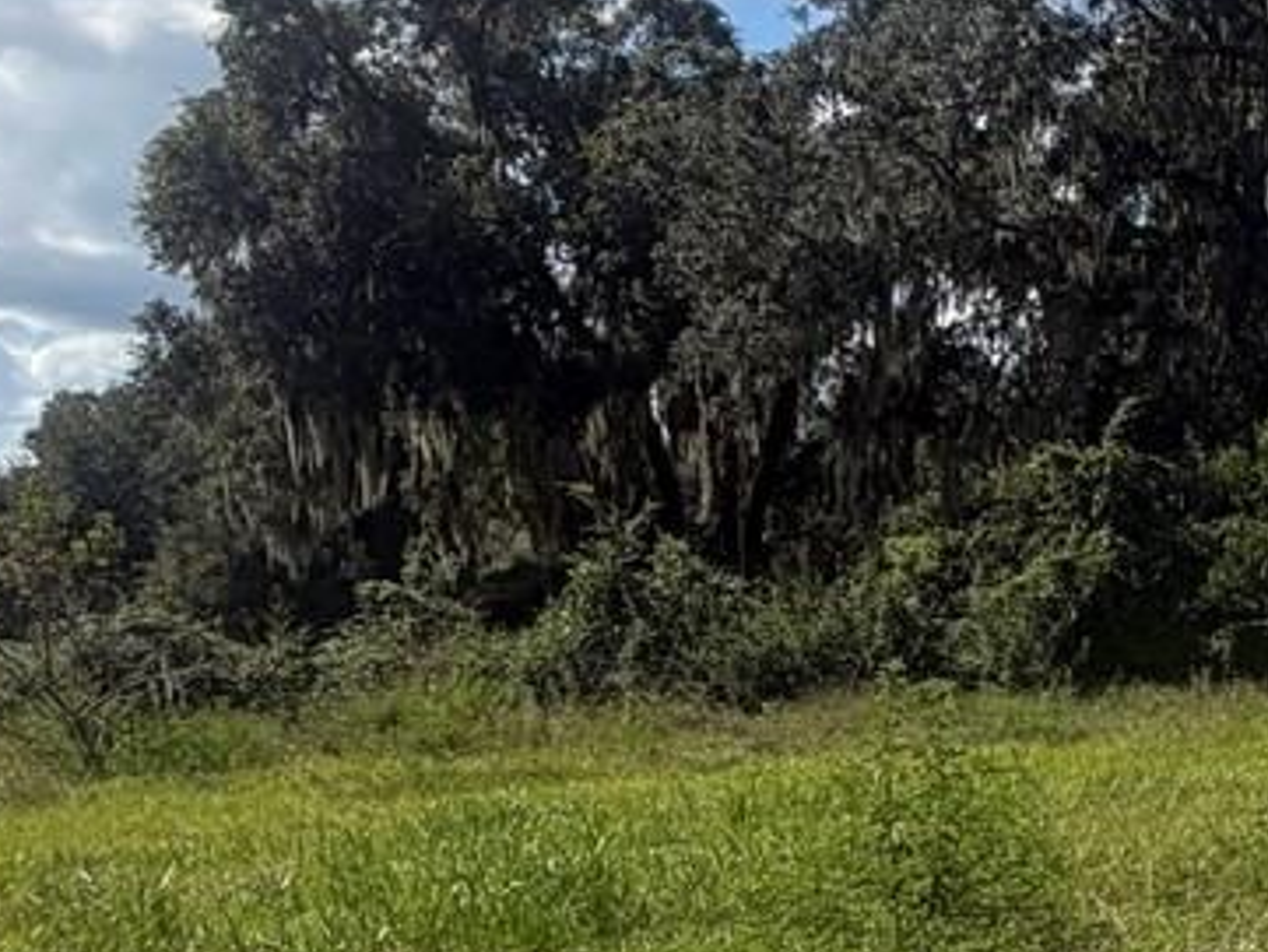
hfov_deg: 26.6
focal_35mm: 62
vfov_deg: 23.6
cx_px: 1633
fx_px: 2272
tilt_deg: -0.8
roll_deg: +2.6
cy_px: 636
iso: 20
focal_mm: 2.22
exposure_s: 1/928
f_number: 2.2
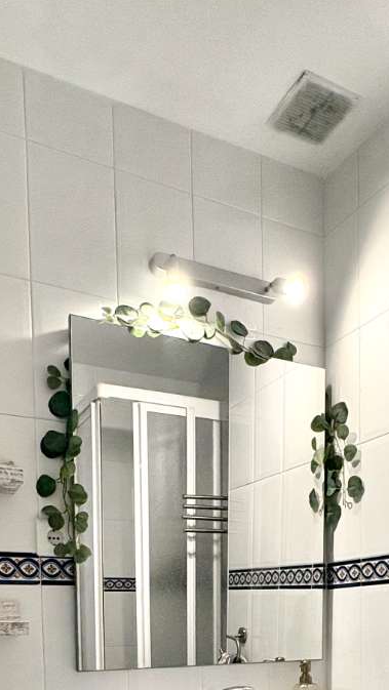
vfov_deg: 49.3
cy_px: 663
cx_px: 215
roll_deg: +0.4
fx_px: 623
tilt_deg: -3.7
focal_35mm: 34
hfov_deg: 34.6
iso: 200
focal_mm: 2.22
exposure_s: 1/50
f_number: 2.2
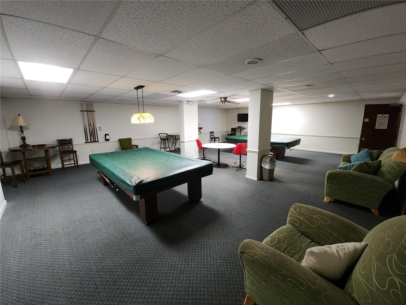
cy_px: 152
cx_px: 203
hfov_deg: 106.2
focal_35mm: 13
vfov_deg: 89.9
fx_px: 152
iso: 320
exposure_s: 1/30
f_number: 2.2
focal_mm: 2.2
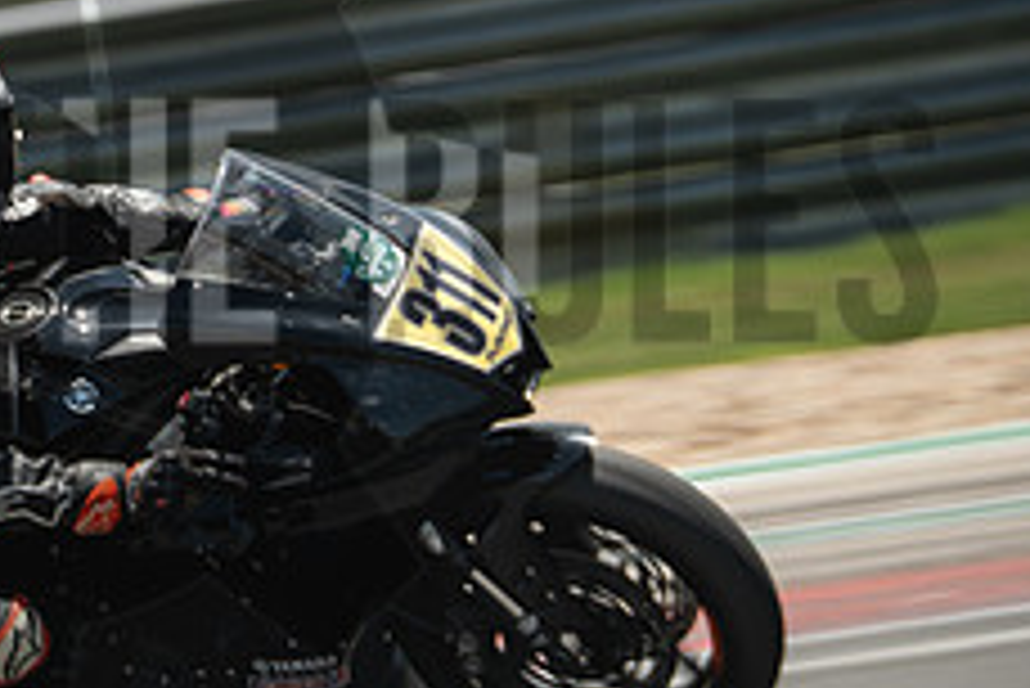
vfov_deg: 1.1
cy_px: 227
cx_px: -13
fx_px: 36358
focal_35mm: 1270
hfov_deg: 1.6
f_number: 6.4
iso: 160
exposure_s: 1/320
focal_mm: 334.9
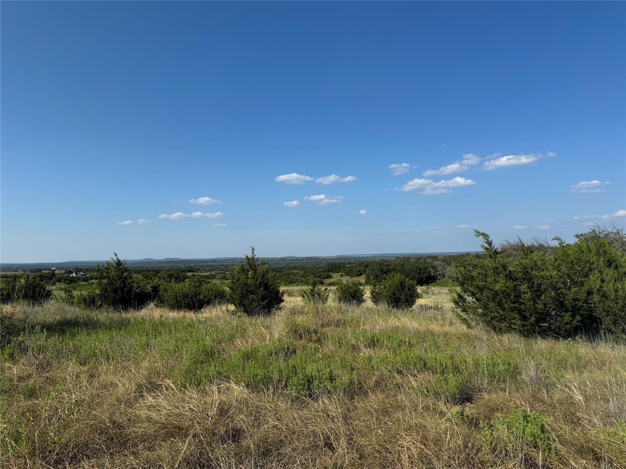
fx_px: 434
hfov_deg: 71.6
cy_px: 234
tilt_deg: +3.2
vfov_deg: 56.8
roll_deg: +1.9
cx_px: 313
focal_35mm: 24
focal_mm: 6.76
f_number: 1.78
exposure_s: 1/5348
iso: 80
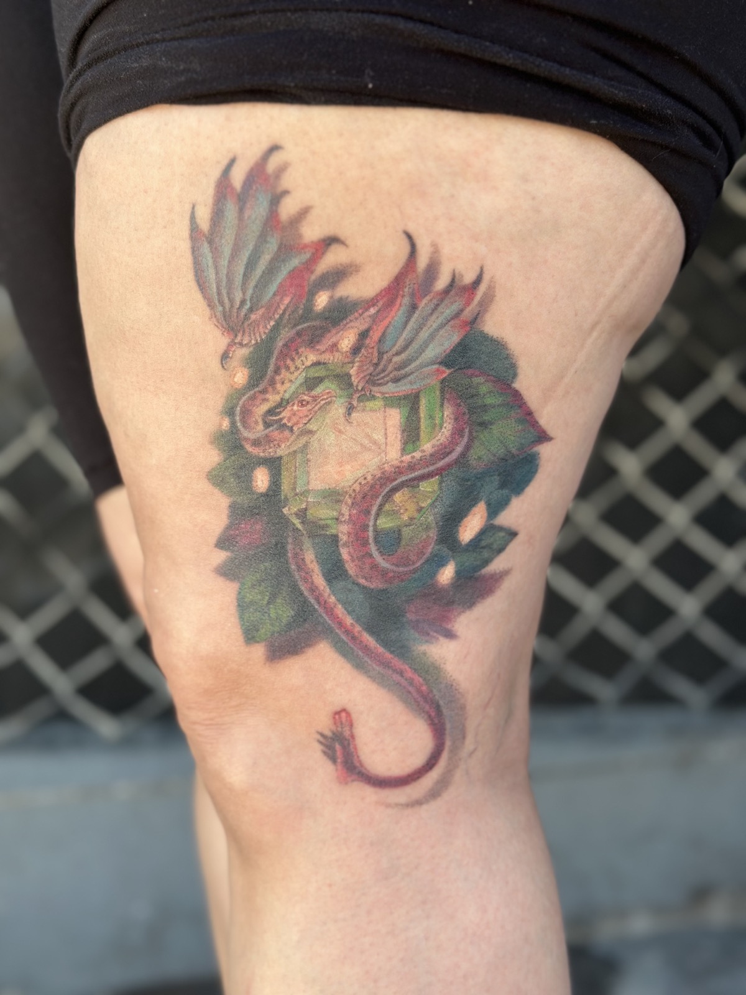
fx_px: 1379
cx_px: 373
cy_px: 498
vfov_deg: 39.7
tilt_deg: -3.4
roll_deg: -3.8
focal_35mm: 48
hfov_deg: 30.3
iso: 64
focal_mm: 6.86
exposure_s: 1/160
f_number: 1.78
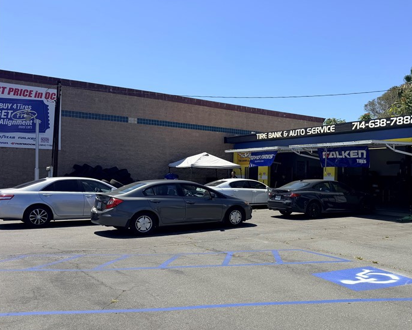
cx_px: 303
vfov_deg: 42.2
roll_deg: -0.5
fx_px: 427
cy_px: 181
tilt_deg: -0.9
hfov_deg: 49.7
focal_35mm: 35
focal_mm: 6.76
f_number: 1.78
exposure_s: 1/4975
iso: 80
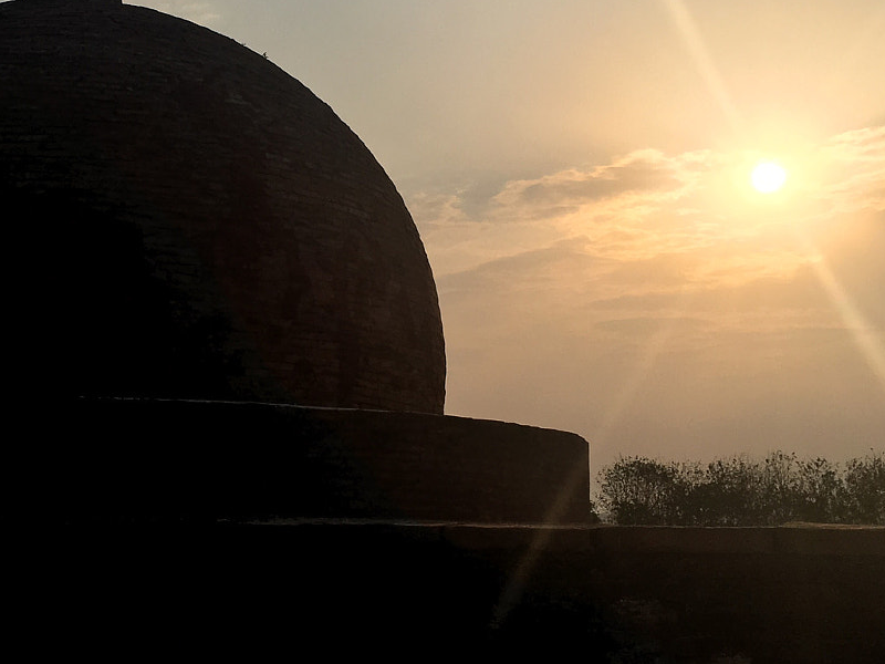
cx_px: 180
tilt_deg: +8.8
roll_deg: -1.9
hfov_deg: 32.4
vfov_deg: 25.2
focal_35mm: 58
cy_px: 286
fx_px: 1483
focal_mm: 4.15
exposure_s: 1/4525
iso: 25
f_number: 2.2
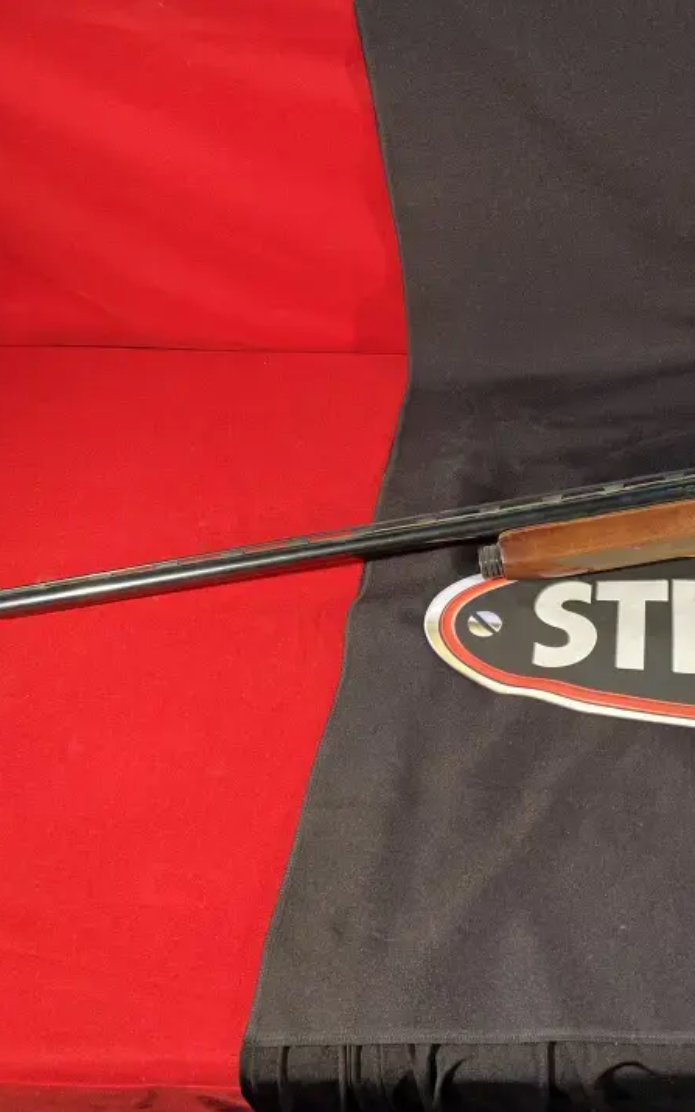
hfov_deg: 31.9
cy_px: 555
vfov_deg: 52.7
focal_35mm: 37
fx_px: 1121
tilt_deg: -48.8
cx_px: 687
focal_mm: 5.7
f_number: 1.5
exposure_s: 1/120
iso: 125
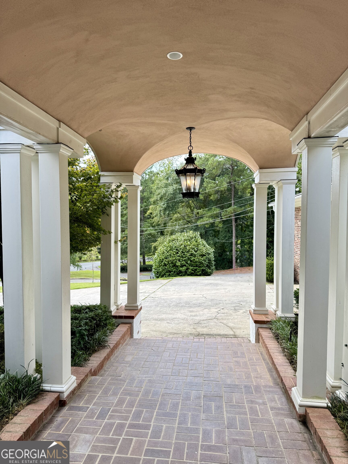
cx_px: 174
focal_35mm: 24
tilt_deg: -2.7
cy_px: 232
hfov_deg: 56.8
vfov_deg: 71.6
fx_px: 322
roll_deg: -0.8
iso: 80
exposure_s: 1/428
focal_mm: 6.76
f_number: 1.78
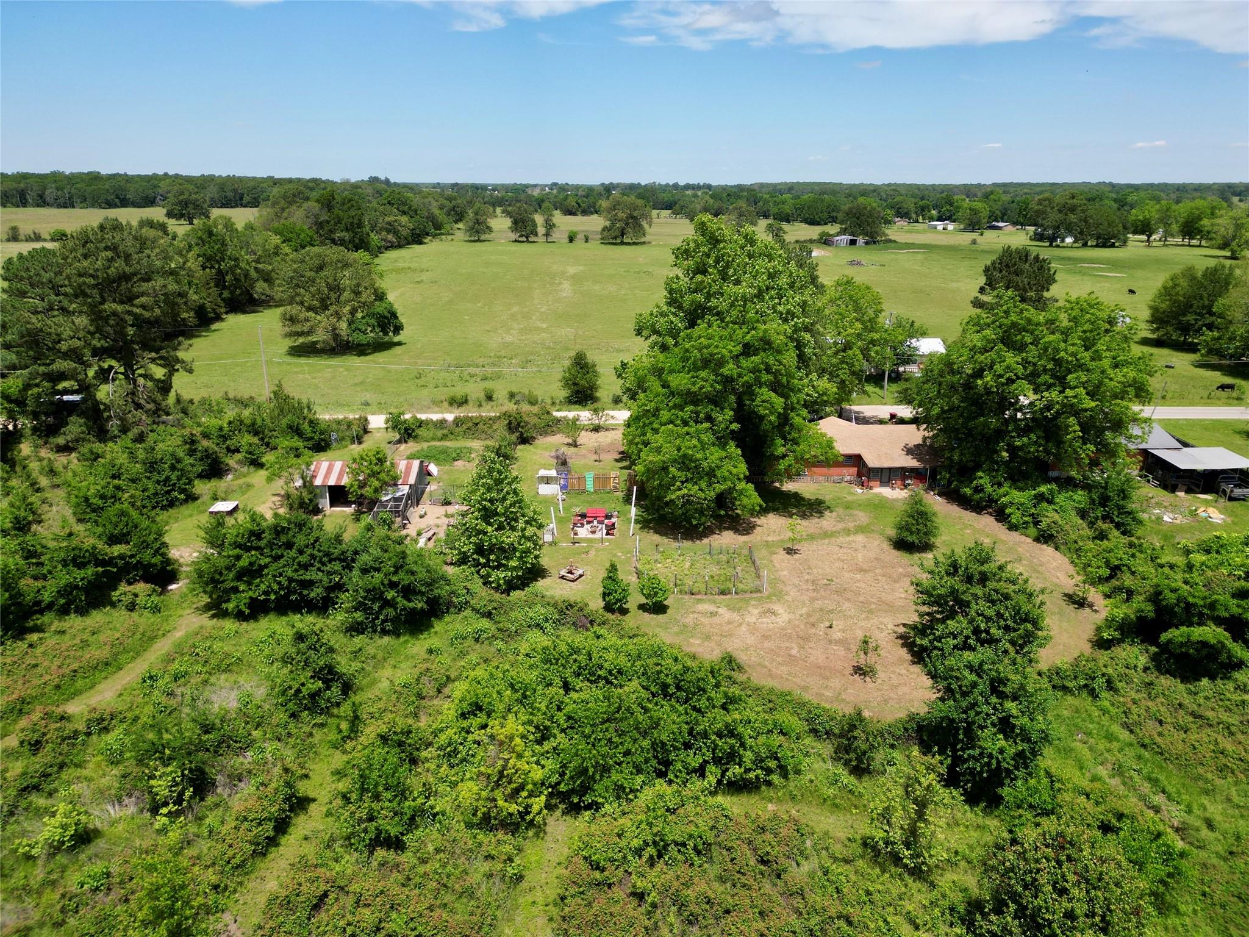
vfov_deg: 56.8
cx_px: 624
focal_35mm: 24
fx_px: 866
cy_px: 468
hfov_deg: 71.6
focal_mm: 6.72
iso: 100
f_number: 1.7
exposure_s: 1/2500
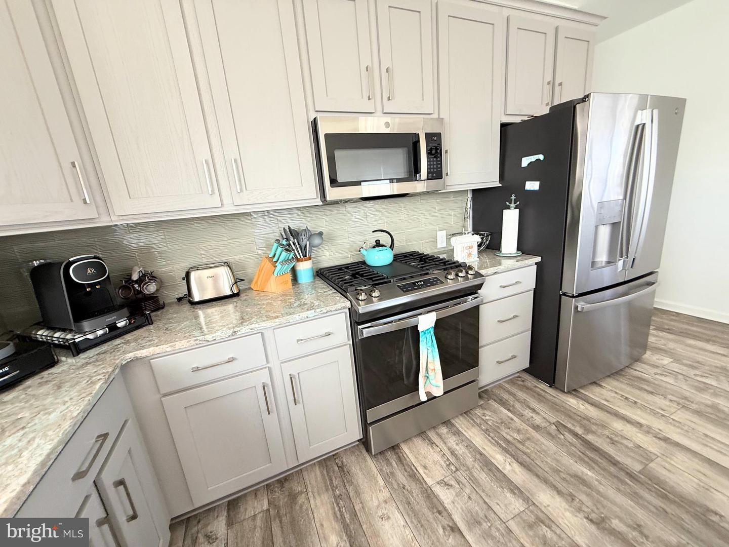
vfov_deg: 85.7
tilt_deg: -14.1
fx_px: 295
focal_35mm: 14
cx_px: 364
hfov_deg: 102.1
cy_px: 274
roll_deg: +3.5
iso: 160
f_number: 2.2
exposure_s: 1/99
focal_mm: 2.22
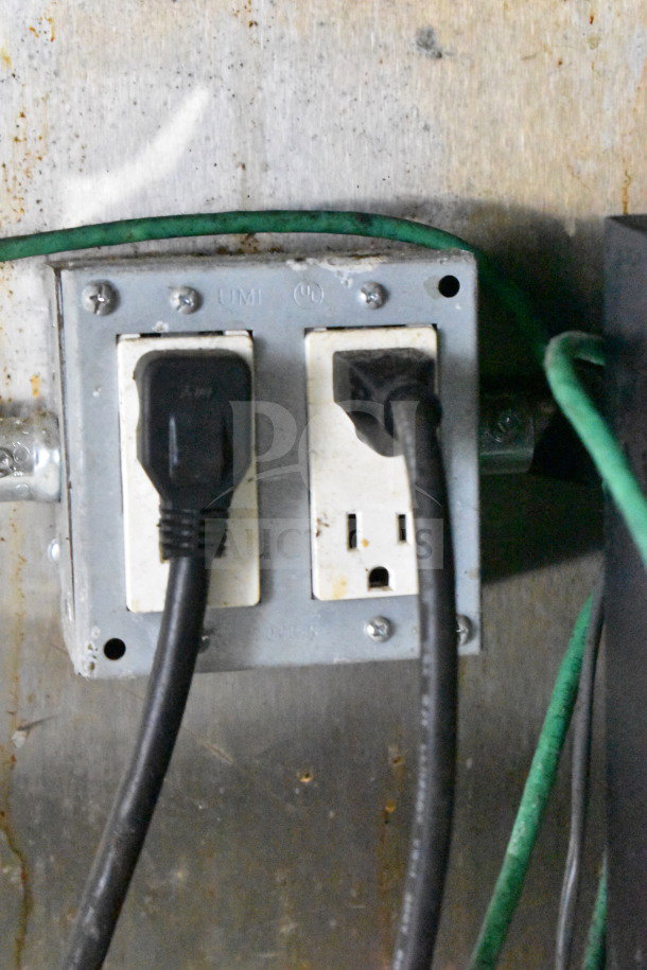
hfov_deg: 16.6
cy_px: 485
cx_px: 324
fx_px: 2224
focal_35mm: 82
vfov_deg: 24.6
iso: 25600
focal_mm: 55
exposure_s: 1/15
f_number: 5.6
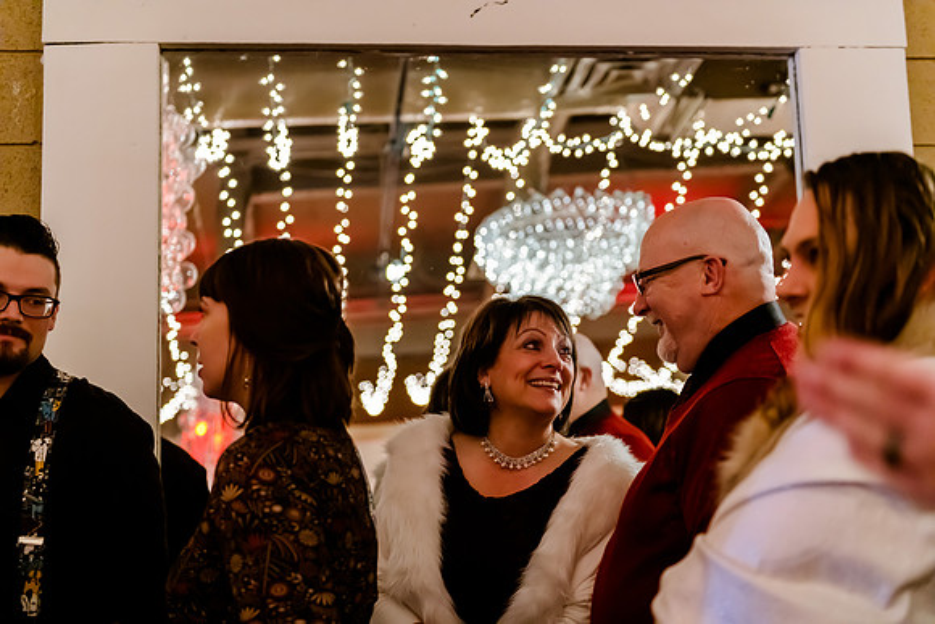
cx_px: 468
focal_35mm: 56
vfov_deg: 24.2
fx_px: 1455
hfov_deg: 35.6
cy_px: 312
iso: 4000
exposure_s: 1/125
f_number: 2.8
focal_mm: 56
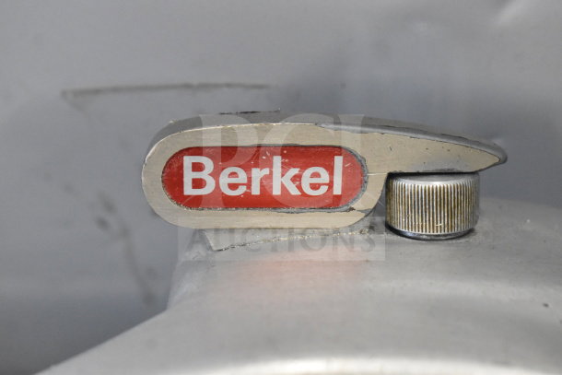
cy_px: 188
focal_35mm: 68
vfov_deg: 20.2
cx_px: 281
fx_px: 1054
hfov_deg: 29.9
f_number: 7.1
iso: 6400
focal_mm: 45
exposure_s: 1/200
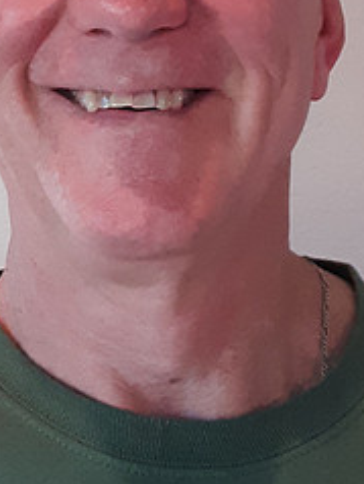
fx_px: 742
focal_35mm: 53
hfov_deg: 27.5
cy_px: 87
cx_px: 136
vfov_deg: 34.9
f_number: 1.9
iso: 200
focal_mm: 2.91
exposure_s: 1/40
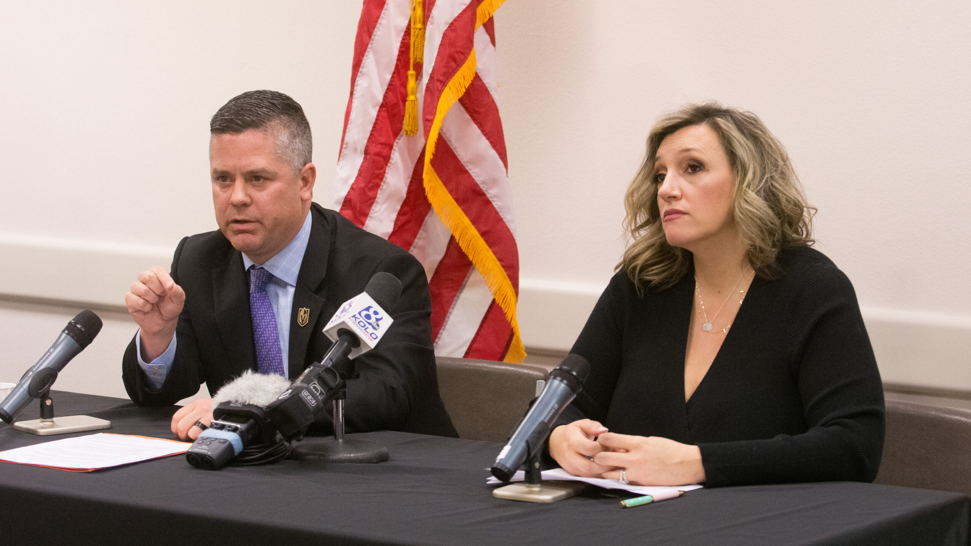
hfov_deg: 9.8
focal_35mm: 221
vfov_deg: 5.5
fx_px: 5690
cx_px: 487
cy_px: 257
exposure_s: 1/320
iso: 3200
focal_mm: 140
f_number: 2.8
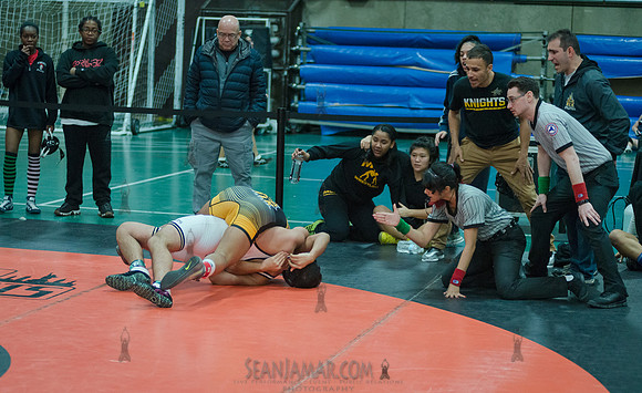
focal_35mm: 93
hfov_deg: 22.4
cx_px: 278
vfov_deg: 13.8
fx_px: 1618
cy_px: 243
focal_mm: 80
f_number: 2.8
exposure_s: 1/320
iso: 4000
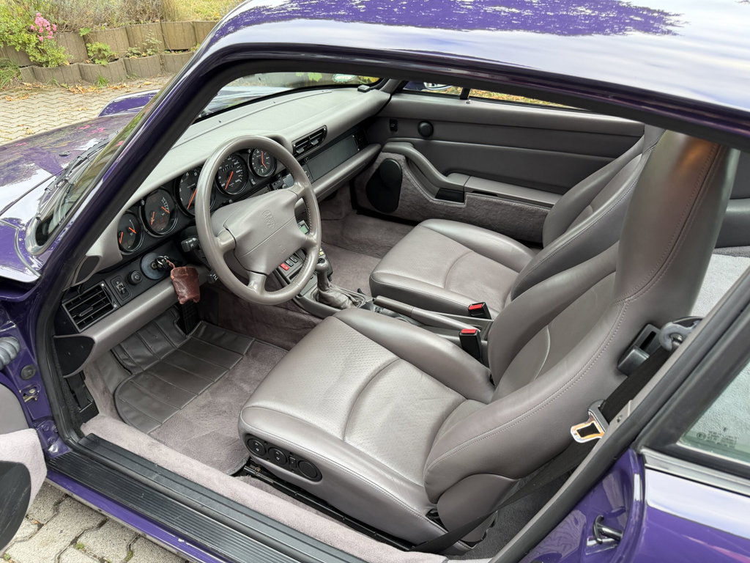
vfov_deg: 56.8
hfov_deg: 71.6
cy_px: 282
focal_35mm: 24
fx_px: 520
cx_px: 375
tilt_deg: -33.0
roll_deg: +1.7
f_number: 1.78
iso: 160
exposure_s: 1/121
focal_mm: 6.76
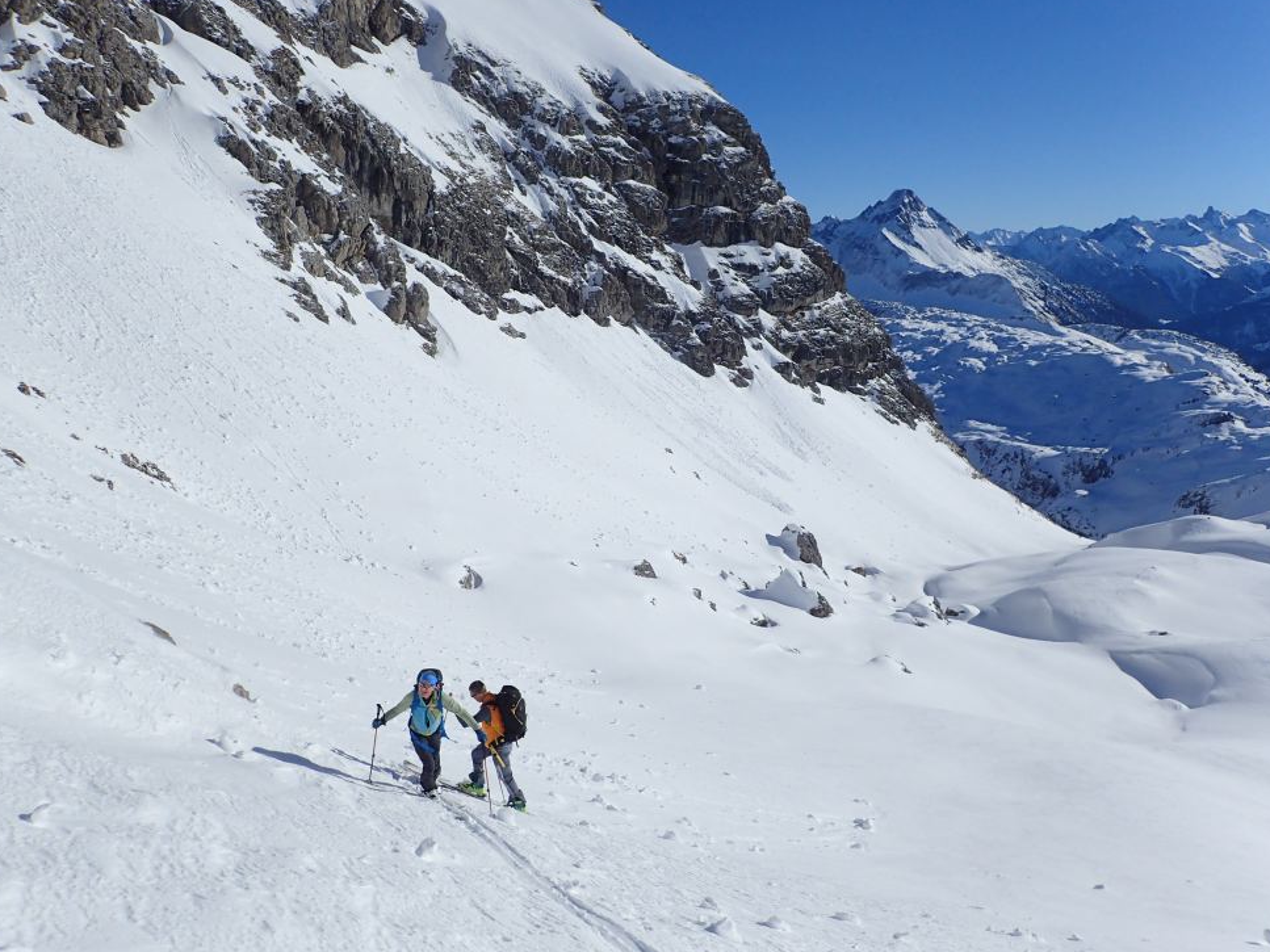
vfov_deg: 51.3
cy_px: 479
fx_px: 990
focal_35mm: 27
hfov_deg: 65.3
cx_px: 625
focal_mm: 4.5
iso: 160
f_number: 8
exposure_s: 1/1000
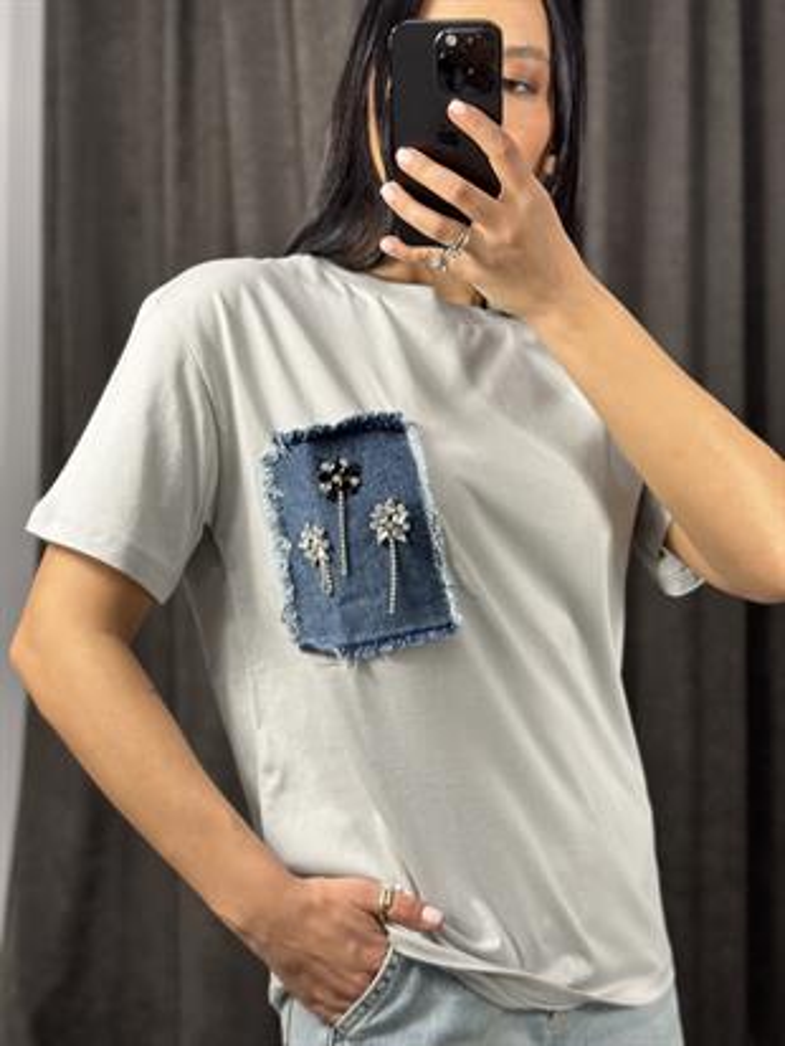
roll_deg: +2.7
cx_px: 392
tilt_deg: -31.0
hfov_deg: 30.3
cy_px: 523
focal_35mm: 48
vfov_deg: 39.6
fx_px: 1451
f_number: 1.78
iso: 125
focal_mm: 6.86
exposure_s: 1/100
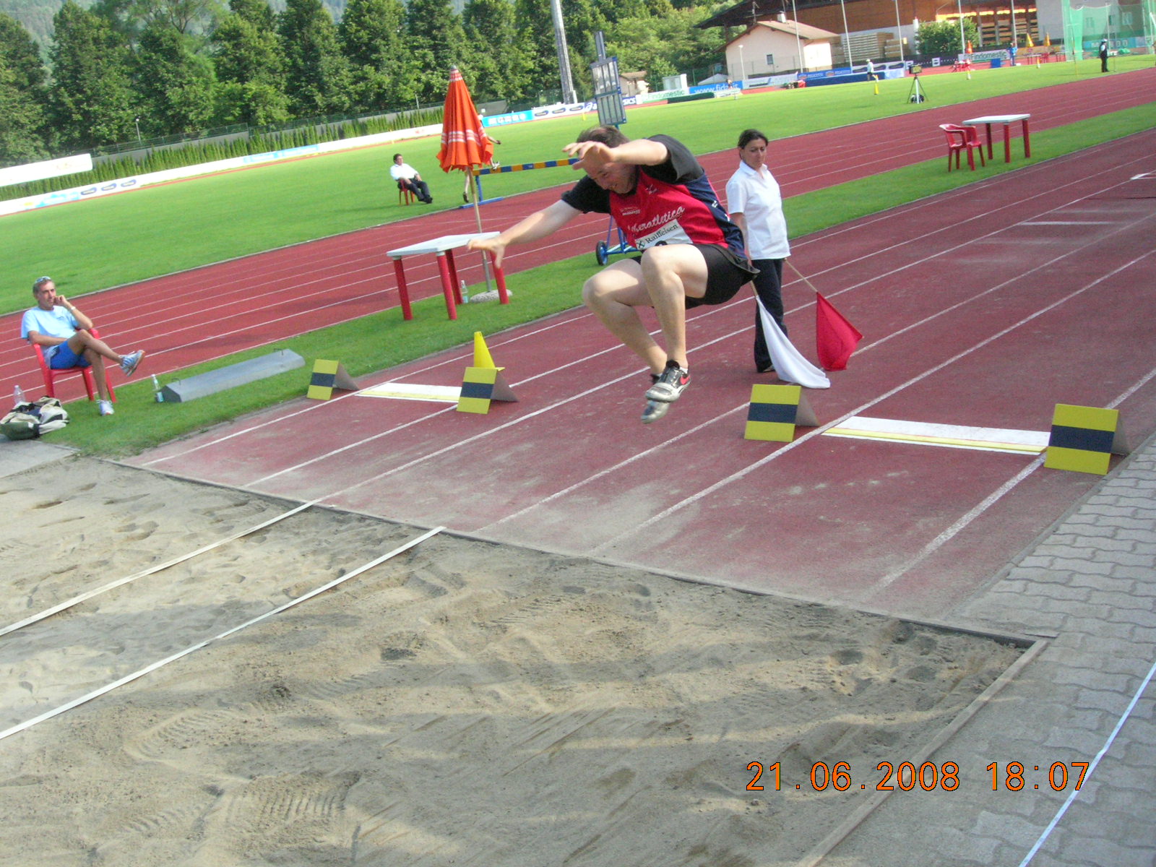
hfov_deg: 49.0
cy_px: 434
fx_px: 1269
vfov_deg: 37.7
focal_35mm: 38
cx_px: 578
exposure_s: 1/543
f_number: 4.8
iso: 400
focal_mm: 7.8
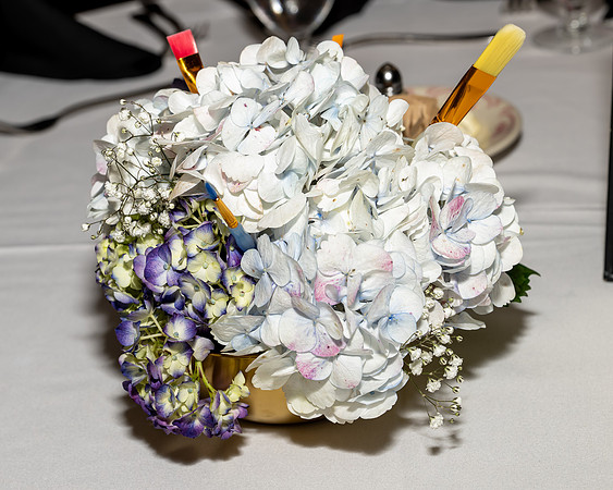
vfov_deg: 17.1
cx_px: 211
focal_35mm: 90
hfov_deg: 21.3
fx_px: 1627
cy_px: 237
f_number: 7.1
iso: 500
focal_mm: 70
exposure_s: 1/250
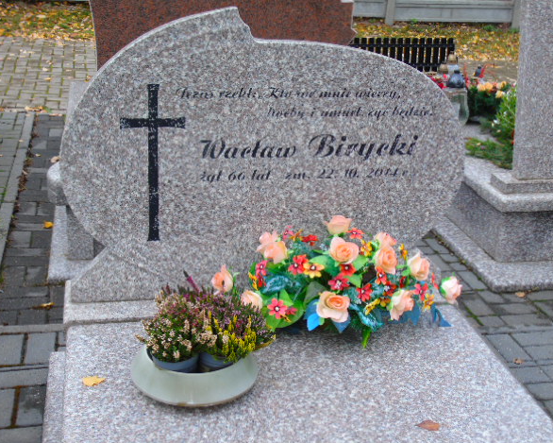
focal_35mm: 49
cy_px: 219
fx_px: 802
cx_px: 260
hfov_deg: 38.0
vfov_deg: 30.8
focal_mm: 8.2
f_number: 4.1
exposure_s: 1/30
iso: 80
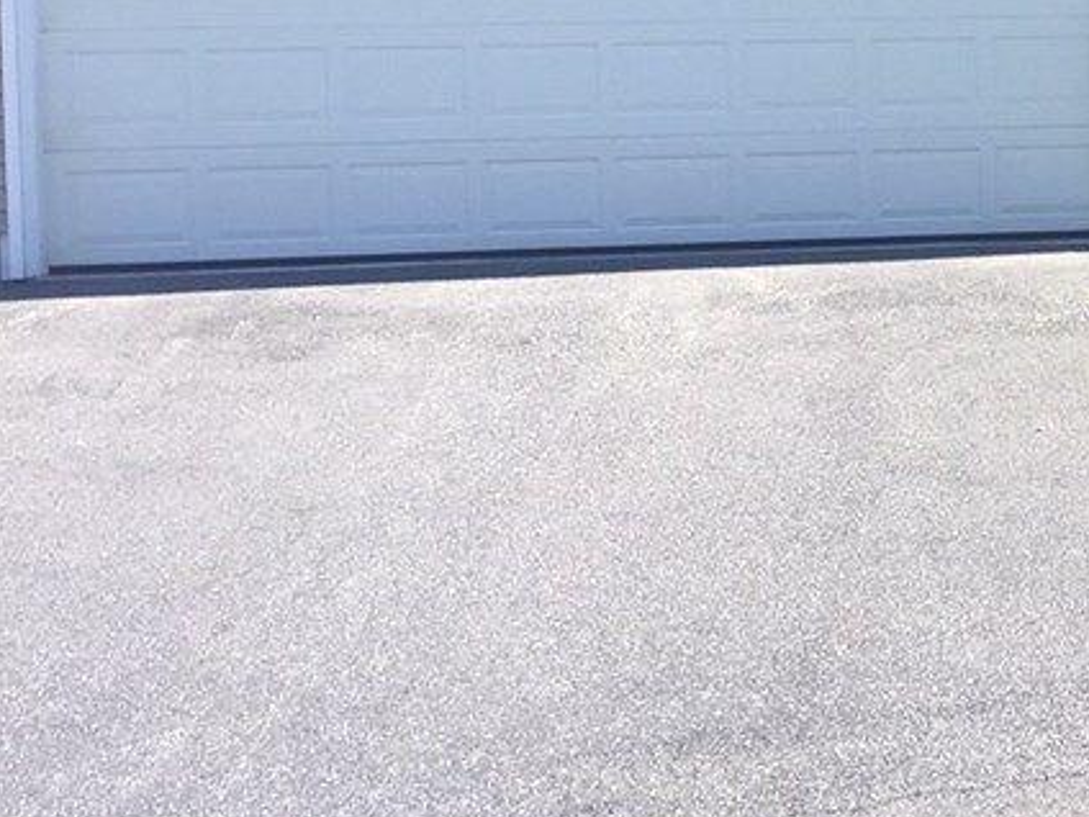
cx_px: 1264
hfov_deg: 25.3
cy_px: 113
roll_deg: +1.2
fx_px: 2202
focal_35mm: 70
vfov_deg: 20.7
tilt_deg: -1.0
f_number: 2.2
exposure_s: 1/879
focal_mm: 4.15
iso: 32
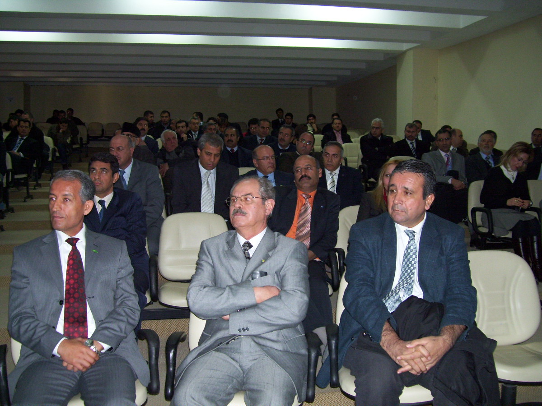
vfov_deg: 39.7
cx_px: 271
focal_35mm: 36
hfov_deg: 51.4
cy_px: 203
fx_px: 564
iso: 200
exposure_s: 1/60
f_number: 2.7
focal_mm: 6
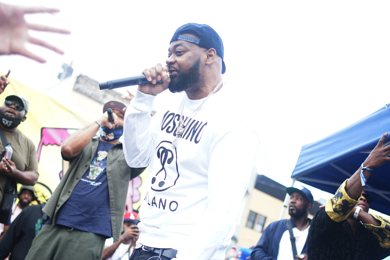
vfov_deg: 32.6
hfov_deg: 47.4
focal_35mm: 41
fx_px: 444
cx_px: 190
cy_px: 151
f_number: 2.2
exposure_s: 1/250
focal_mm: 35
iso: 640
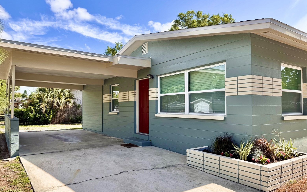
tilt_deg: +0.9
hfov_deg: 70.4
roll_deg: -0.3
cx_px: 151
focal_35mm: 26
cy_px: 103
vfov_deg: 47.5
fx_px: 217
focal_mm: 6.76
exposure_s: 1/2959
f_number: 1.78
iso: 80
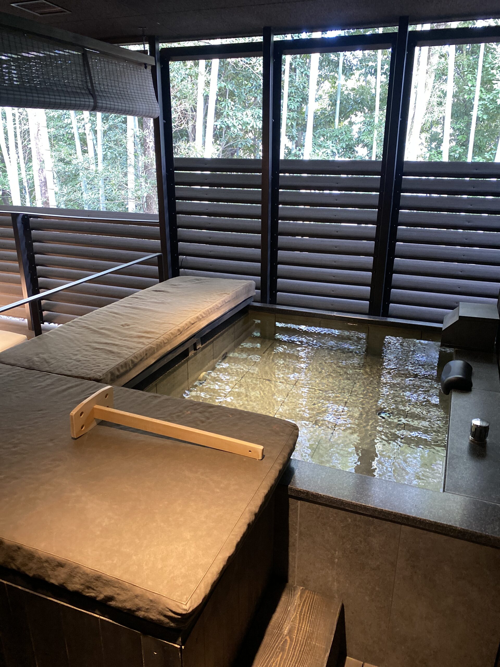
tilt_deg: -19.1
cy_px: 334
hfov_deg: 53.1
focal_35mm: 26
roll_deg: -0.3
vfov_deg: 67.3
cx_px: 250
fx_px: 501
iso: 500
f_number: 1.8
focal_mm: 4.25
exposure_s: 1/40
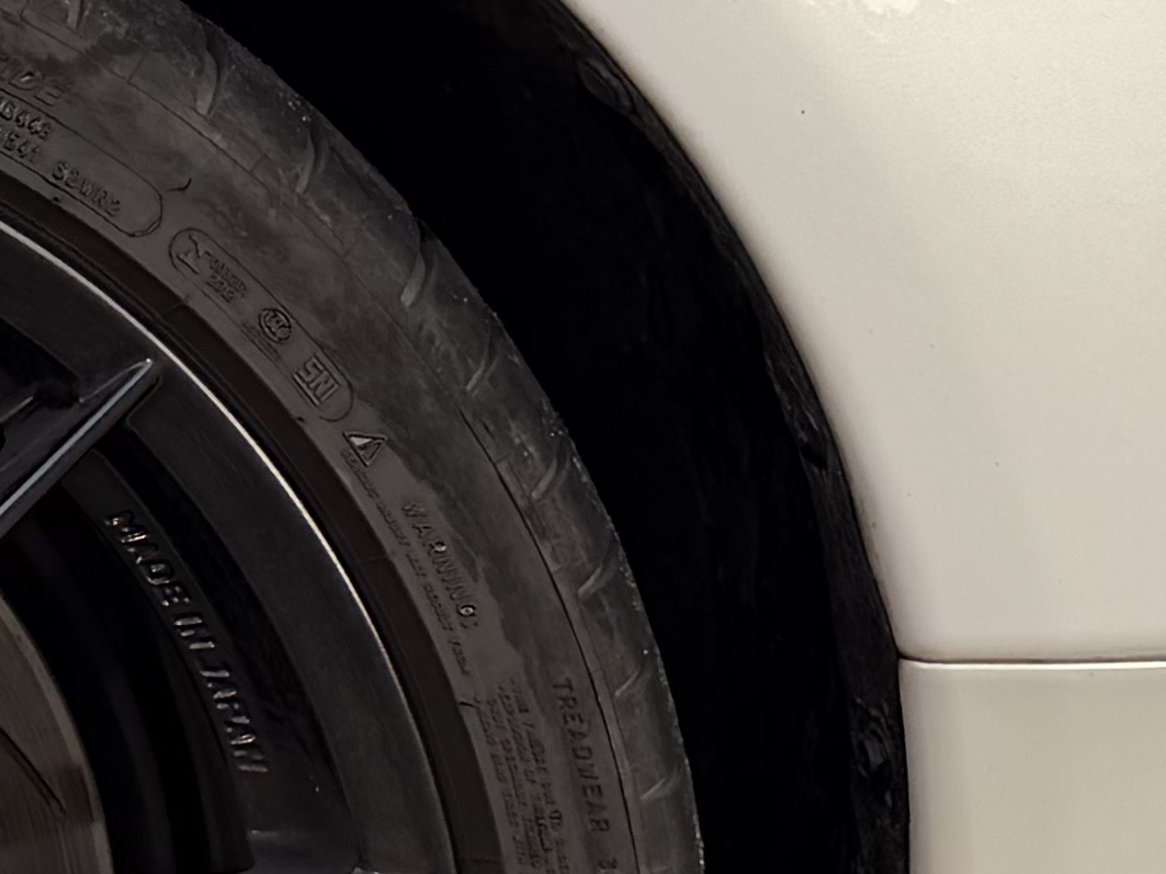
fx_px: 4345
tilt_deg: -6.8
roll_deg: -3.8
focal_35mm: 129
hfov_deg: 14.1
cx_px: -668
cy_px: 250
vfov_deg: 11.5
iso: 80
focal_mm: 6.76
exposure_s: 1/539
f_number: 1.78
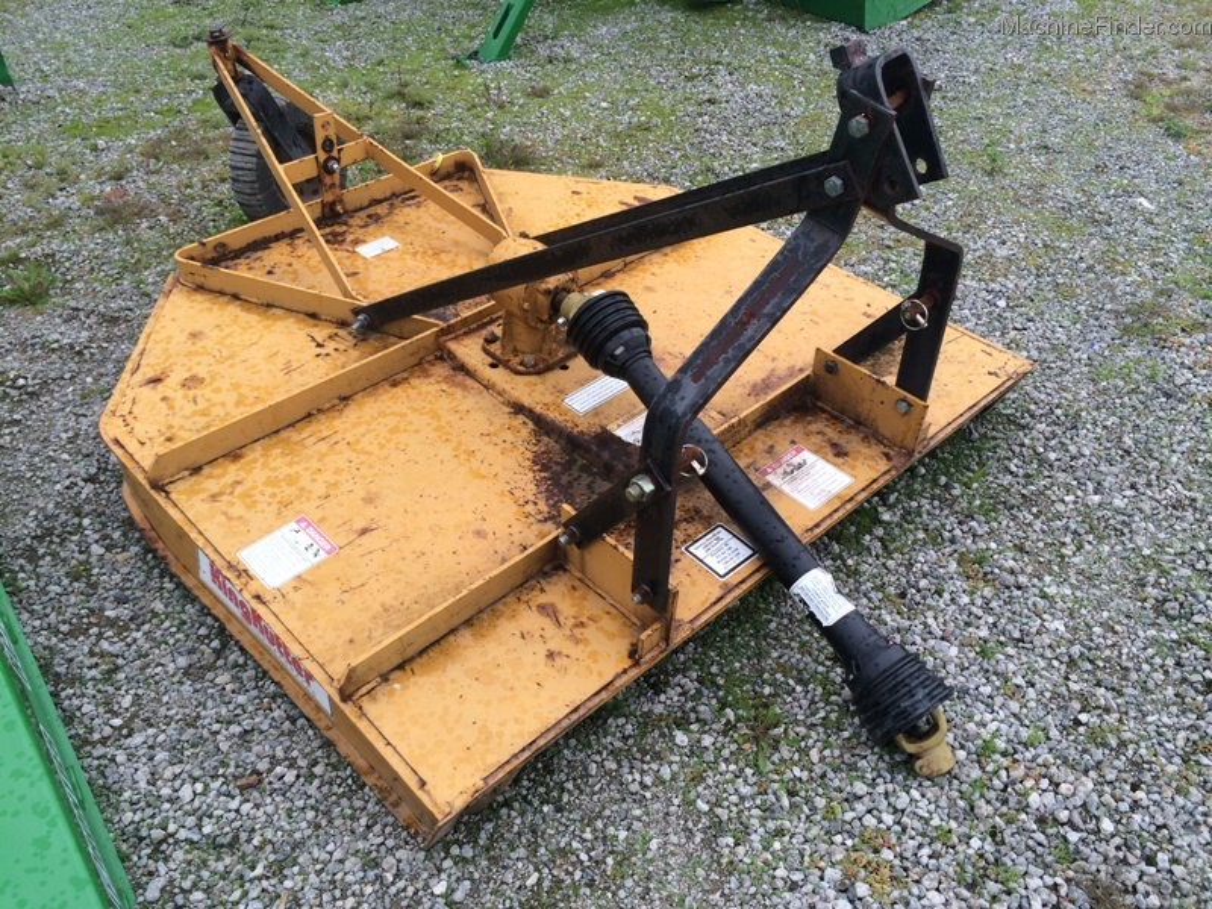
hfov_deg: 60.0
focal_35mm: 30
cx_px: 606
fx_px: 1050
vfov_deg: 46.8
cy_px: 454
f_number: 2.2
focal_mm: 4.12
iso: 32
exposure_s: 1/217
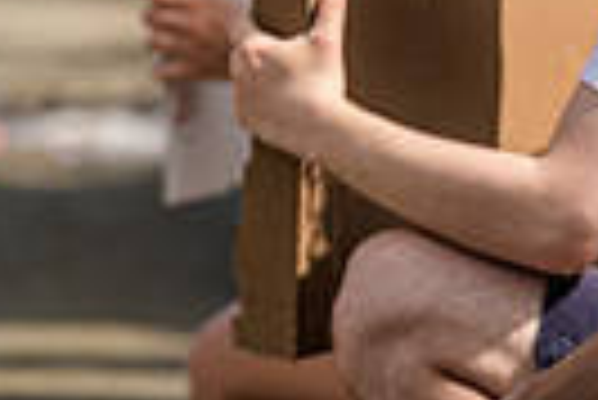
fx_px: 14534
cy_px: -416
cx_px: 342
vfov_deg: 1.6
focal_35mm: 874
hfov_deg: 2.4
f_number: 4
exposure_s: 1/3200
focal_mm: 200
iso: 200
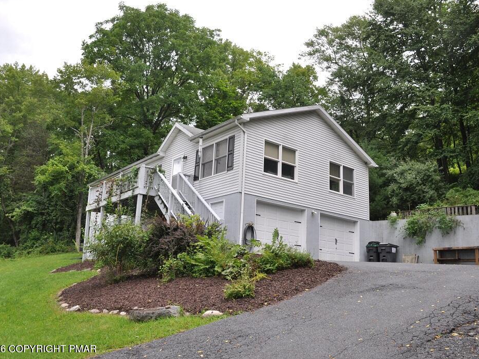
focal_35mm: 30
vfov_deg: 46.8
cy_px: 181
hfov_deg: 59.9
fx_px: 415
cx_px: 251
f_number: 8
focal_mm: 18
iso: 400
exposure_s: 1/250
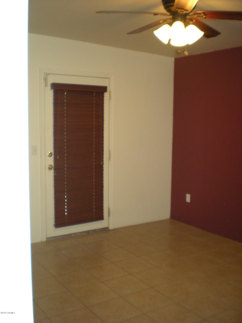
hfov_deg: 37.7
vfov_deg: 49.0
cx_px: 121
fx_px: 354
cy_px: 162
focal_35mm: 38
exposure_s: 1/60
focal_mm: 6.3
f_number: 3.1
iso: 229
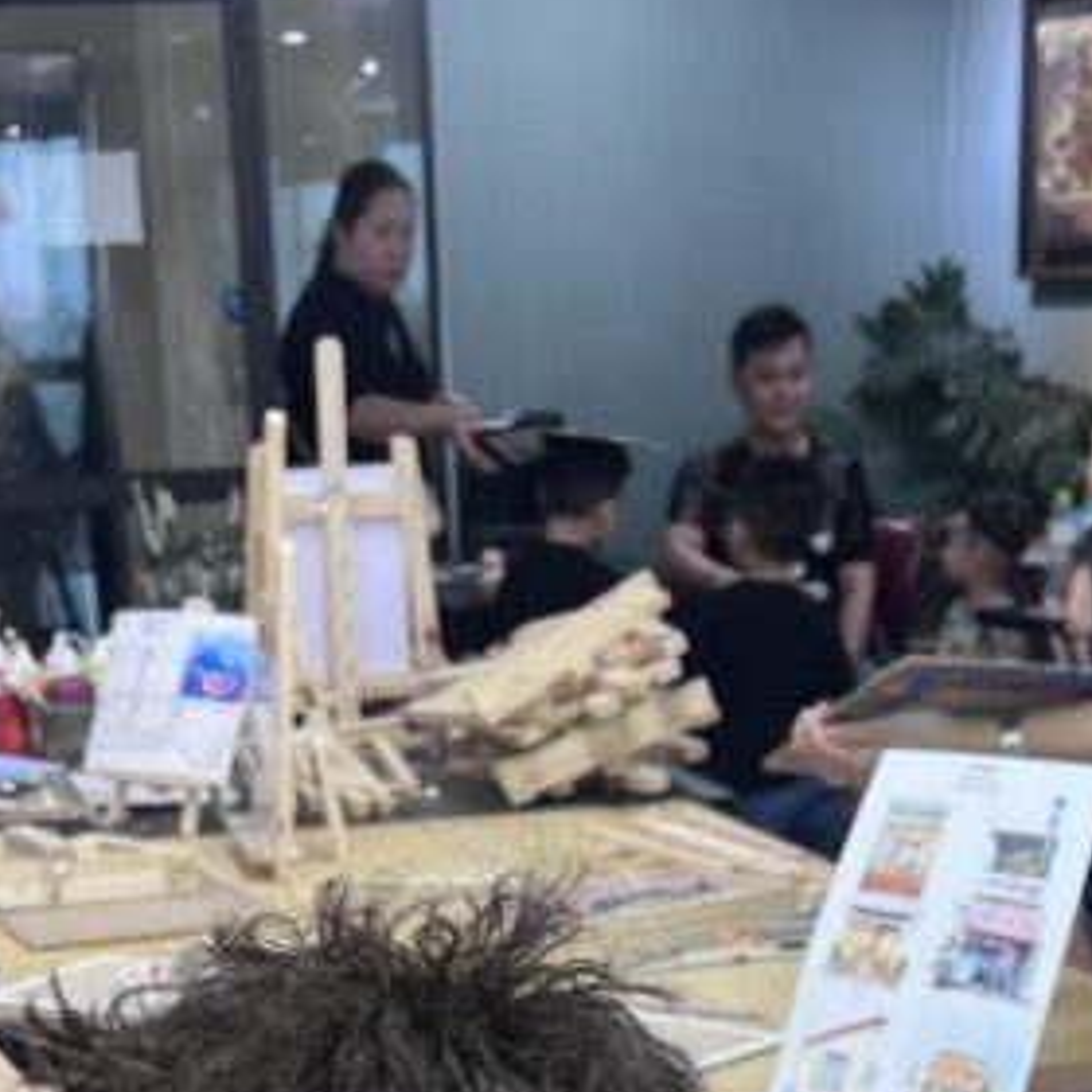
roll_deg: +2.3
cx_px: 511
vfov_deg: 18.5
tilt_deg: -23.6
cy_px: 1669
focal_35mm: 82
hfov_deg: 21.1
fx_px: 2927
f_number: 1.5
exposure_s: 1/100
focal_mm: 5.7
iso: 40
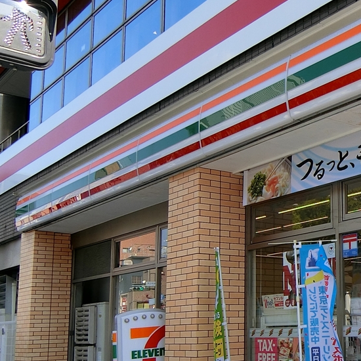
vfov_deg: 31.5
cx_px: 398
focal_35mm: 54
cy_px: 221
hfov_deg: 28.7
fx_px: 637
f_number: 2.8
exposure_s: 1/500
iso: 80
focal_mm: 4.6
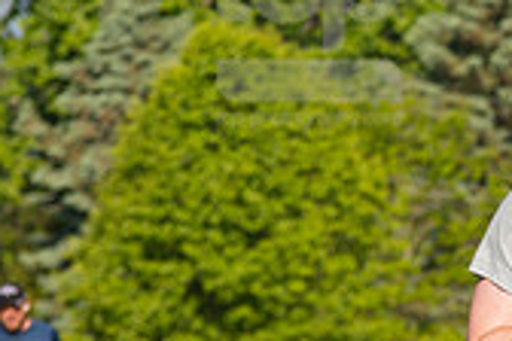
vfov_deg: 3.3
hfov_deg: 4.9
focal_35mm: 414
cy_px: 440
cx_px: 744
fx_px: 5888
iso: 400
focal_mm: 120
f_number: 5.6
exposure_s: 1/2000
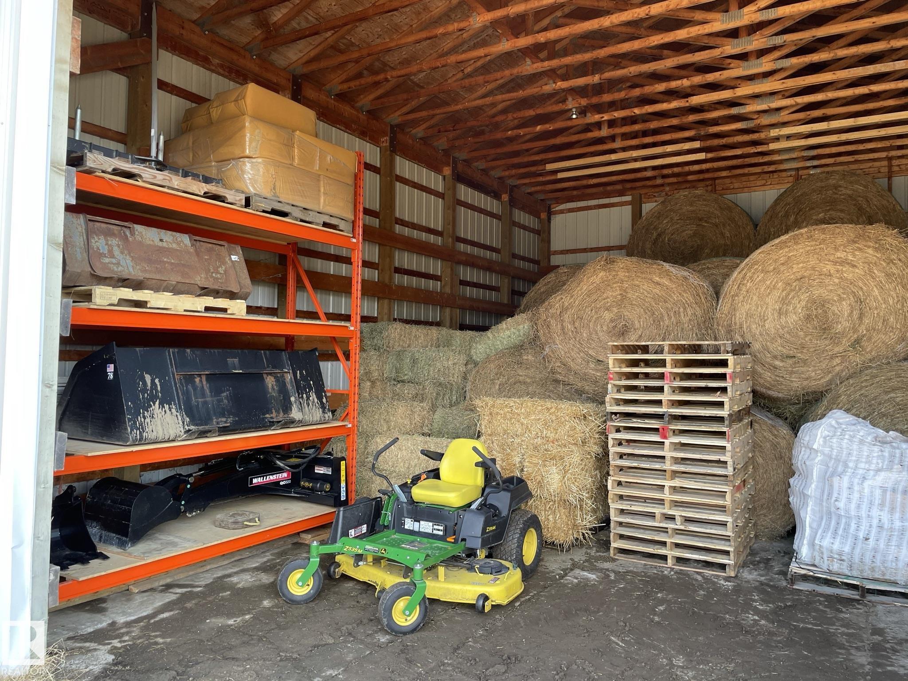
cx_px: 454
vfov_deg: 53.1
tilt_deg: +2.0
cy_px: 340
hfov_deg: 67.3
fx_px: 682
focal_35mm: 26
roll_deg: -0.7
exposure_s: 1/121
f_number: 1.6
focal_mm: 4.2
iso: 64
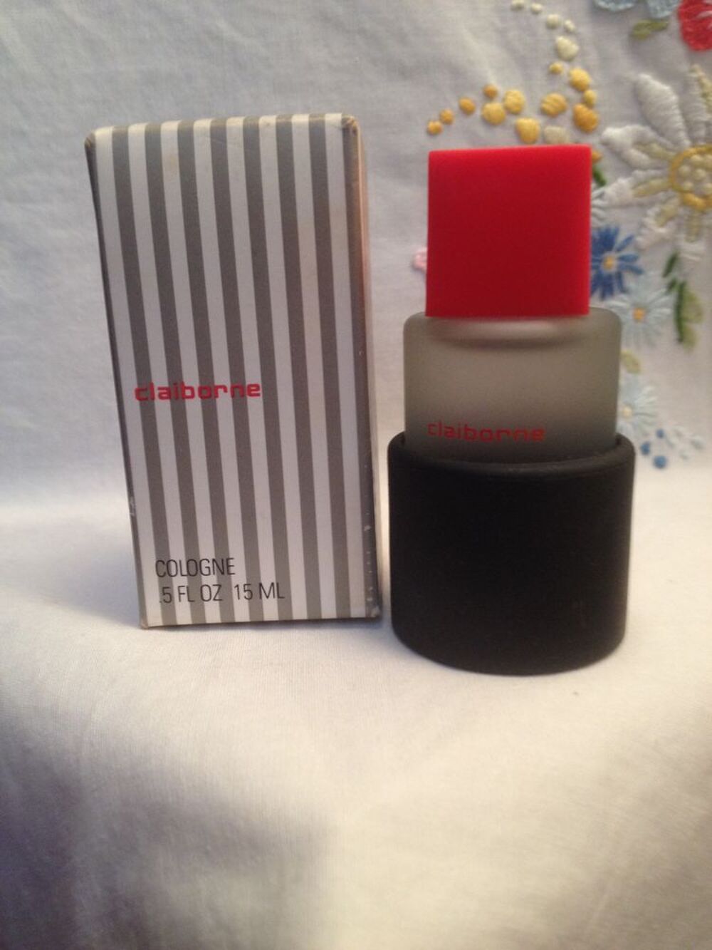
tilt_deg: -15.1
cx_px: 356
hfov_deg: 40.7
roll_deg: +0.6
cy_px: 475
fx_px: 960
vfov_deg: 52.6
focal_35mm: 35
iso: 125
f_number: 2.4
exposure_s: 1/20
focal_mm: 4.28
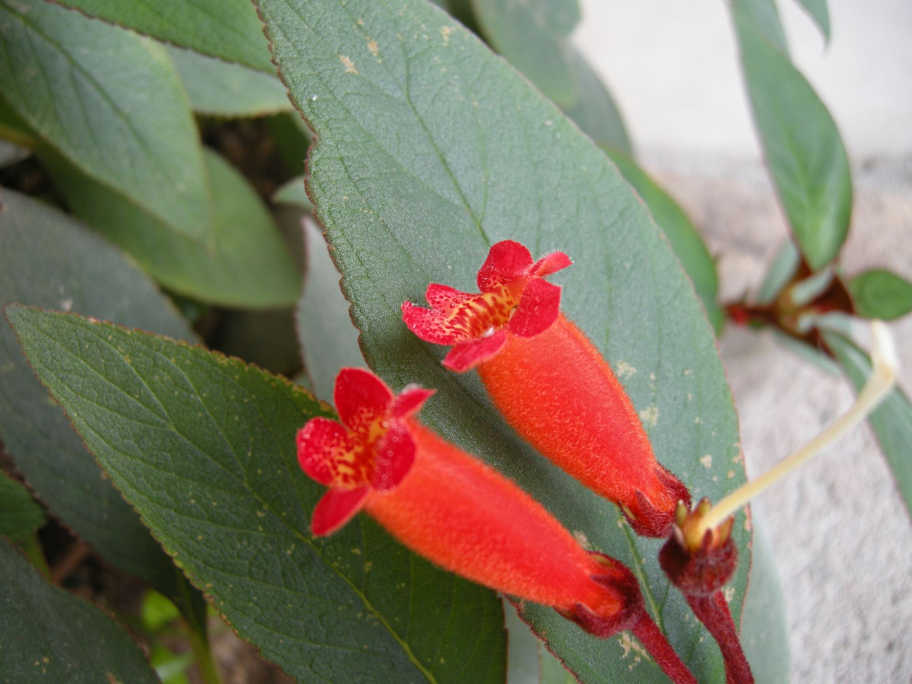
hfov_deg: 52.6
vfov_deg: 40.7
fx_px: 922
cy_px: 342
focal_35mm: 35
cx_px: 456
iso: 69
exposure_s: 1/58
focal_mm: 7.5
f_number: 2.7
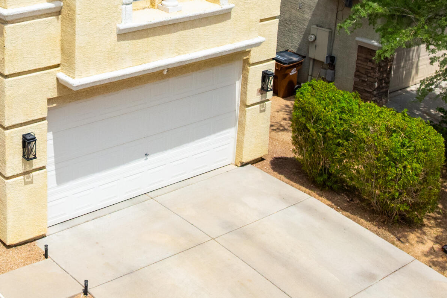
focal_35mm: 63
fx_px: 782
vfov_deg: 21.1
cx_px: 70
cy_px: 33
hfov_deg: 30.8
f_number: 2.8
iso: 400
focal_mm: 12.29
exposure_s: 1/120
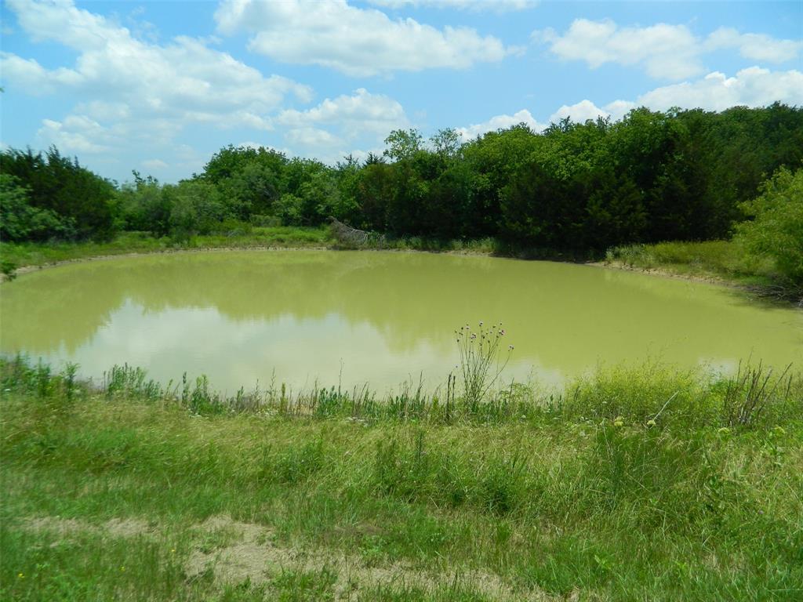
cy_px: 301
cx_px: 402
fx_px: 580
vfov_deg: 54.9
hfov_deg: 69.4
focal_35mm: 25
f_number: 8.7
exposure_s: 1/250
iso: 80
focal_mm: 4.5
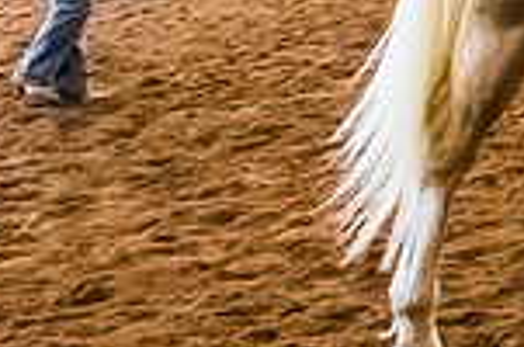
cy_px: -188
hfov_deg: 13.4
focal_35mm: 132
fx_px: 1917
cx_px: 1049
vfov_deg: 10.0
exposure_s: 1/160
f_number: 6.3
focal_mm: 18
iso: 6400
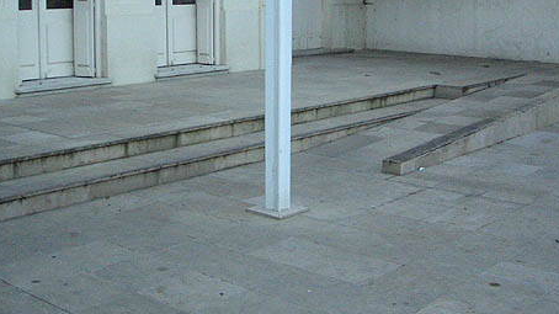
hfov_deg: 37.2
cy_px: 80
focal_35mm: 56
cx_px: 305
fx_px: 830
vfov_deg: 21.3
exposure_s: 1/400
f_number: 2.6
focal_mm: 5.8
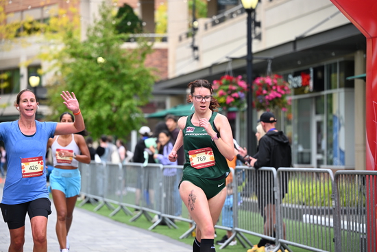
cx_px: 188
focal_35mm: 115
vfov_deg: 11.9
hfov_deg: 17.8
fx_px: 1205
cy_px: 126
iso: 640
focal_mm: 115
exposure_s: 1/1600
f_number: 2.8
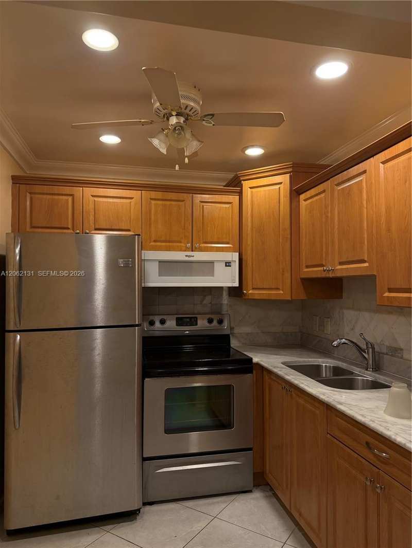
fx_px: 381
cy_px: 274
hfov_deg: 56.8
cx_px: 206
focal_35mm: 24
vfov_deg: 71.6
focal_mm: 6.76
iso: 200
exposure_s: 1/127
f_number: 1.78
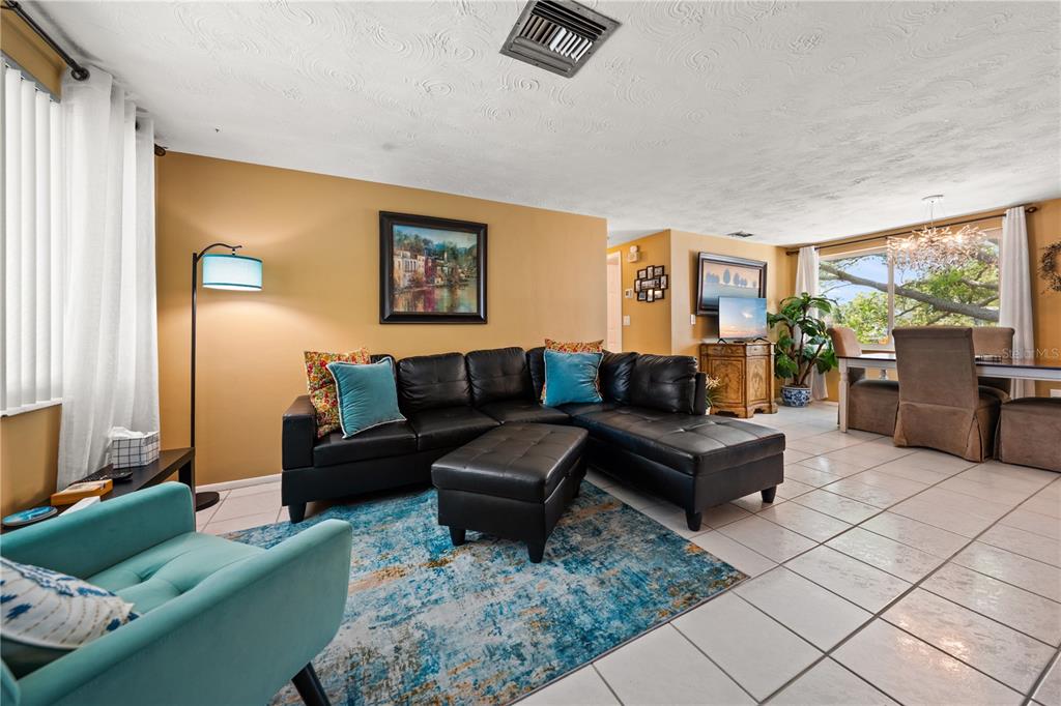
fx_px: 354
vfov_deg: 90.0
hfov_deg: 112.6
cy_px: 353
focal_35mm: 12
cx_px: 530
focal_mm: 12
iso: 100
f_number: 4.5
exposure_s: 1/4
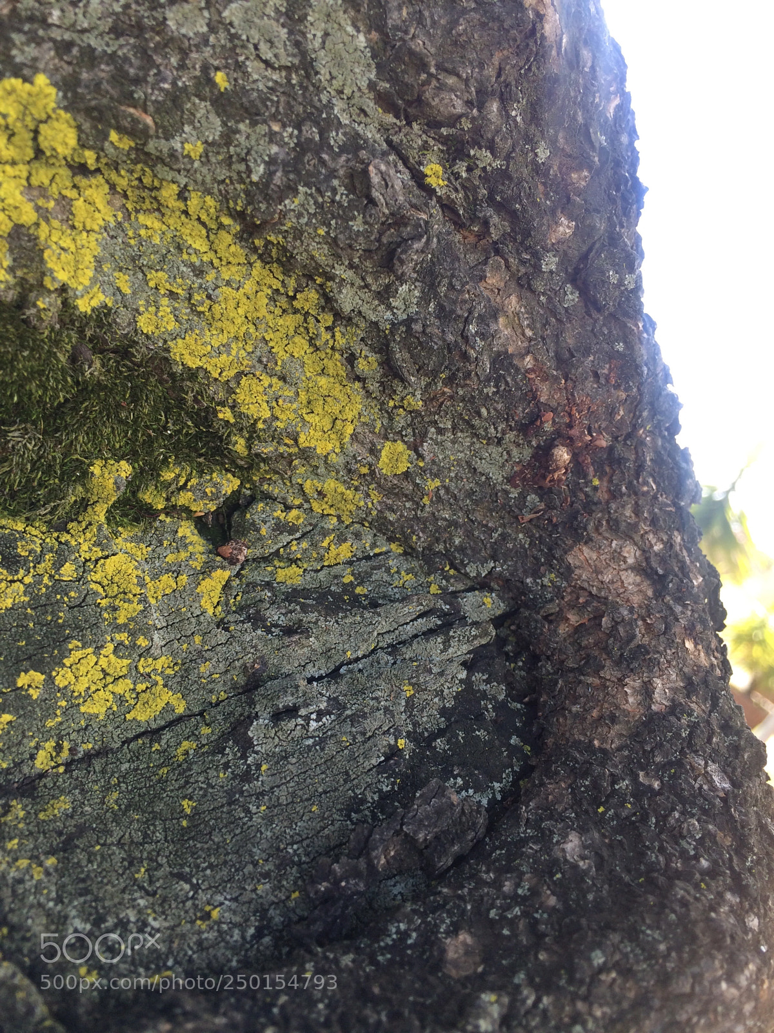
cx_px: 387
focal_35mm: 29
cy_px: 516
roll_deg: -33.7
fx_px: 865
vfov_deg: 61.7
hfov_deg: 48.2
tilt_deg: -11.9
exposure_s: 1/160
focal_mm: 4.15
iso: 32
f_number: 2.2
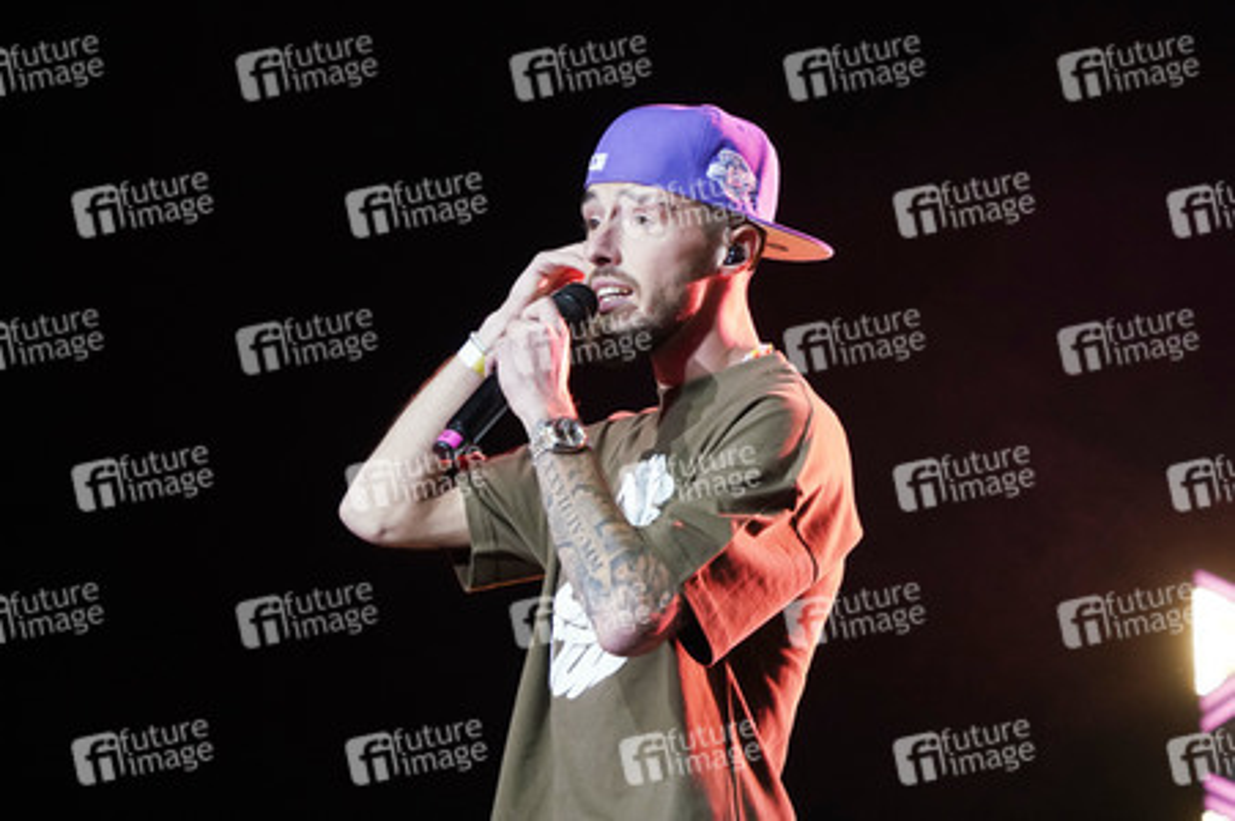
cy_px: 410
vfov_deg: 11.0
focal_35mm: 125
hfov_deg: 16.4
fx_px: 4285
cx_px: 618
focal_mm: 125
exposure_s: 1/250
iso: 2000
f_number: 5
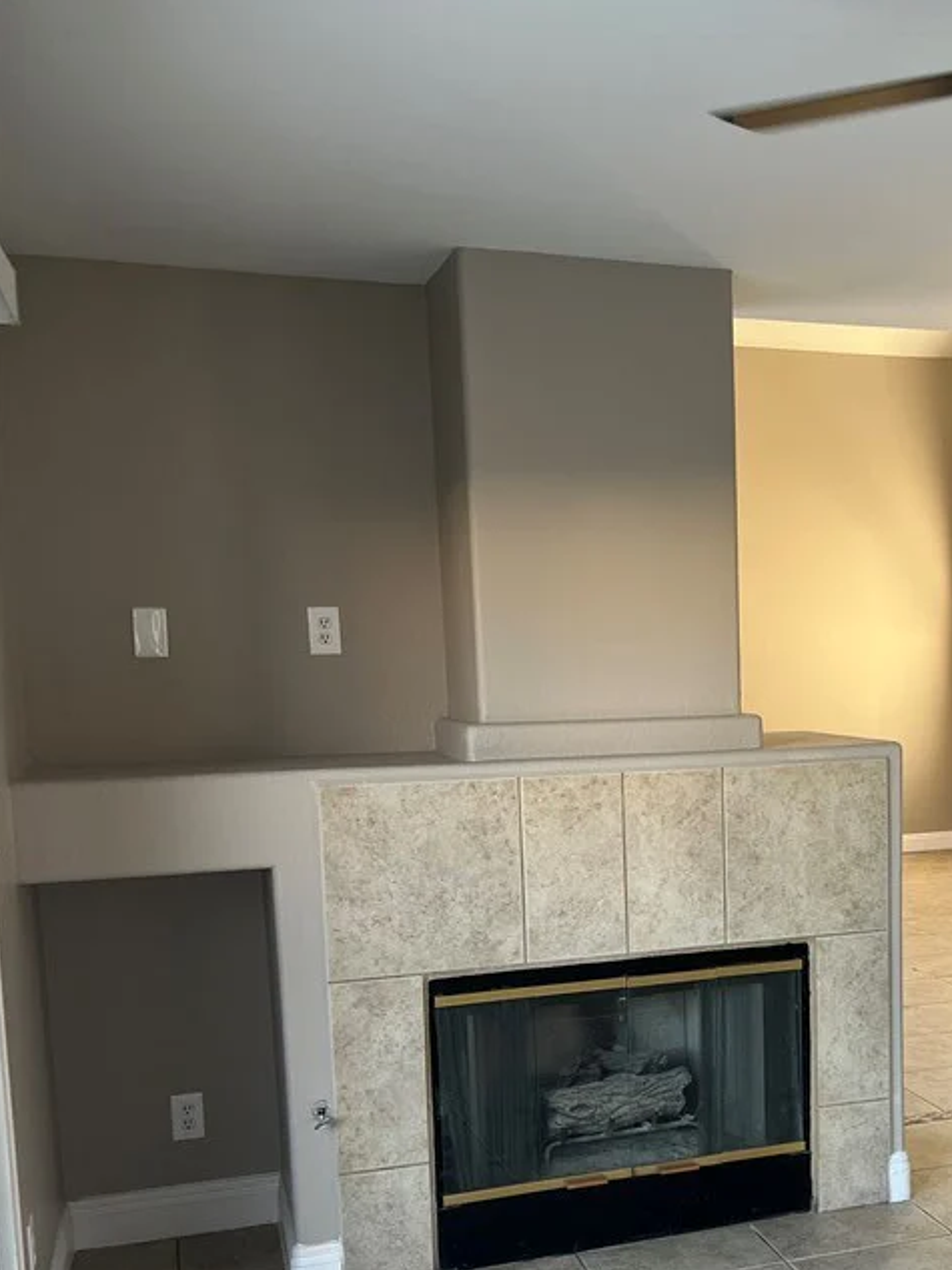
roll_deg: +1.1
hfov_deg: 33.3
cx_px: 764
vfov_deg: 44.2
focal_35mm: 42
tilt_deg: -6.7
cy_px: 847
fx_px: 1541
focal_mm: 5.7
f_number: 1.5
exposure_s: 1/120
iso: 125
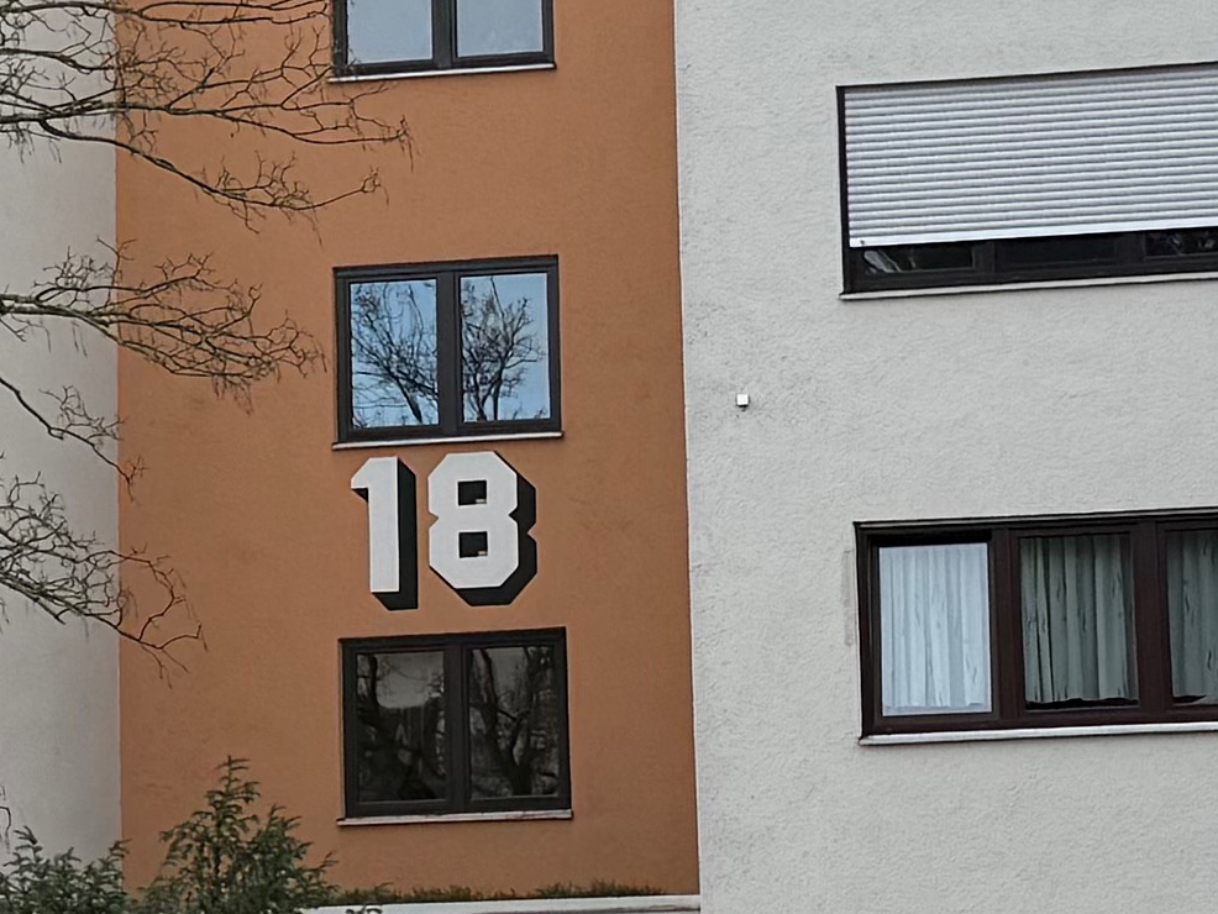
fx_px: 4892
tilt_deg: +9.8
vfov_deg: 10.7
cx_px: 578
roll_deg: +1.2
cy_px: 338
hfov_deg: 14.2
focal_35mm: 139
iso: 80
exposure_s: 1/2232
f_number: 1.78
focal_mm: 6.76
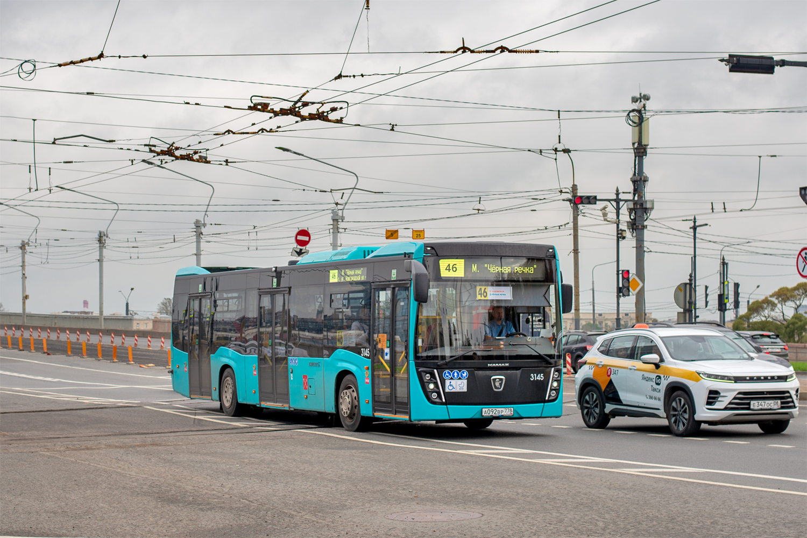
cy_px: 269
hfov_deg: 39.6
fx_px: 1121
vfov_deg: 27.0
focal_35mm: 50
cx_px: 404
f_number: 6.3
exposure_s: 1/400
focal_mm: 50
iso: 160
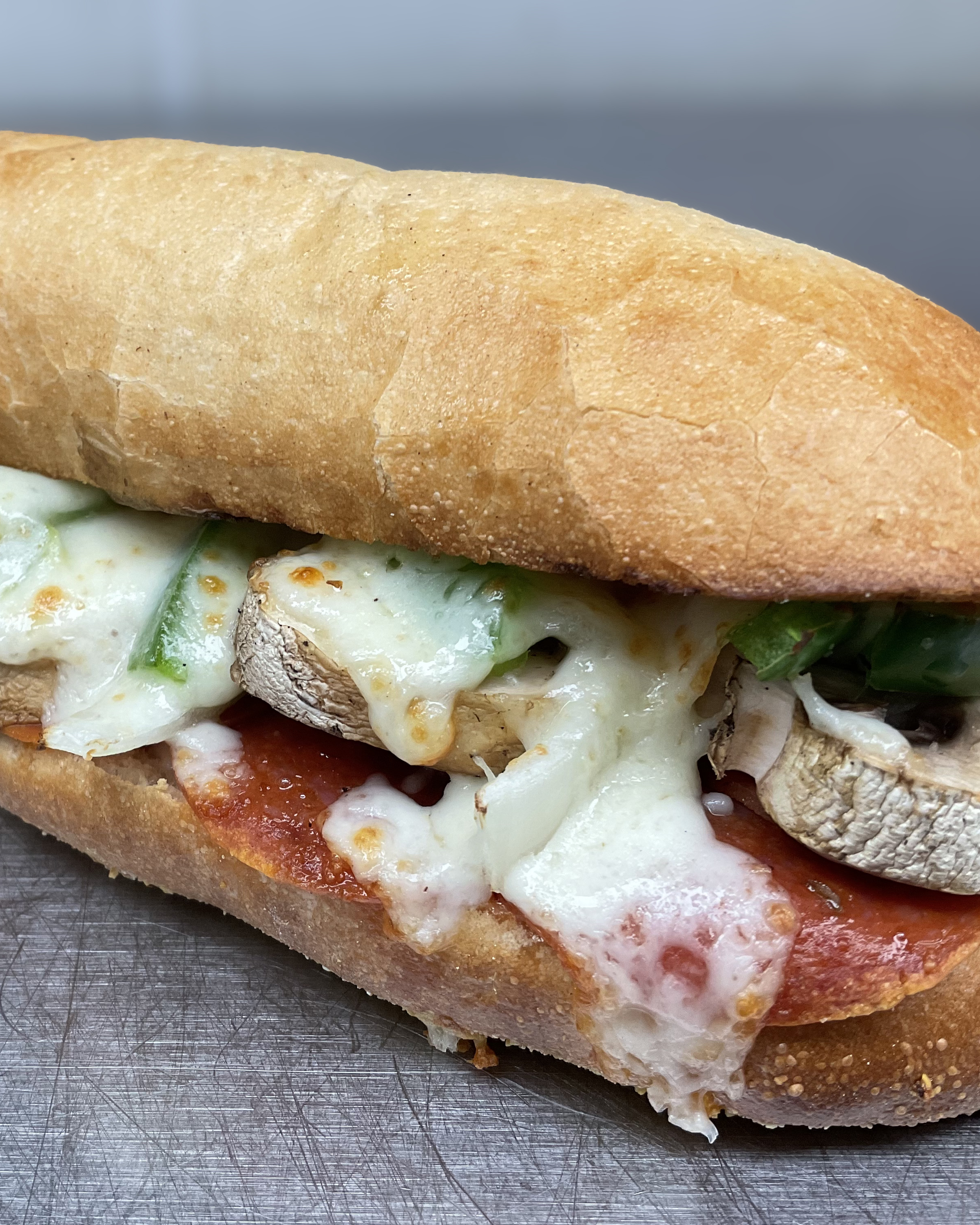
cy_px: 615
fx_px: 1377
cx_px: 342
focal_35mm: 38
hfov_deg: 38.8
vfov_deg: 47.9
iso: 64
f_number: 1.8
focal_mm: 3
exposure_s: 1/120
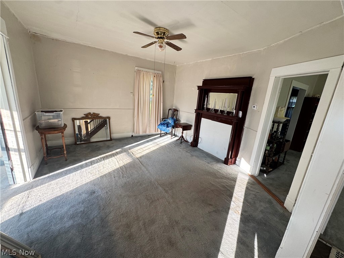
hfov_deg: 102.1
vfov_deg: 85.7
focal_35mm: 14
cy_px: 129
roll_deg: -4.7
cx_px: 172
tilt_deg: -13.7
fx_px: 139
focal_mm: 2.22
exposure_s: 1/99
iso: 50
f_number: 2.2
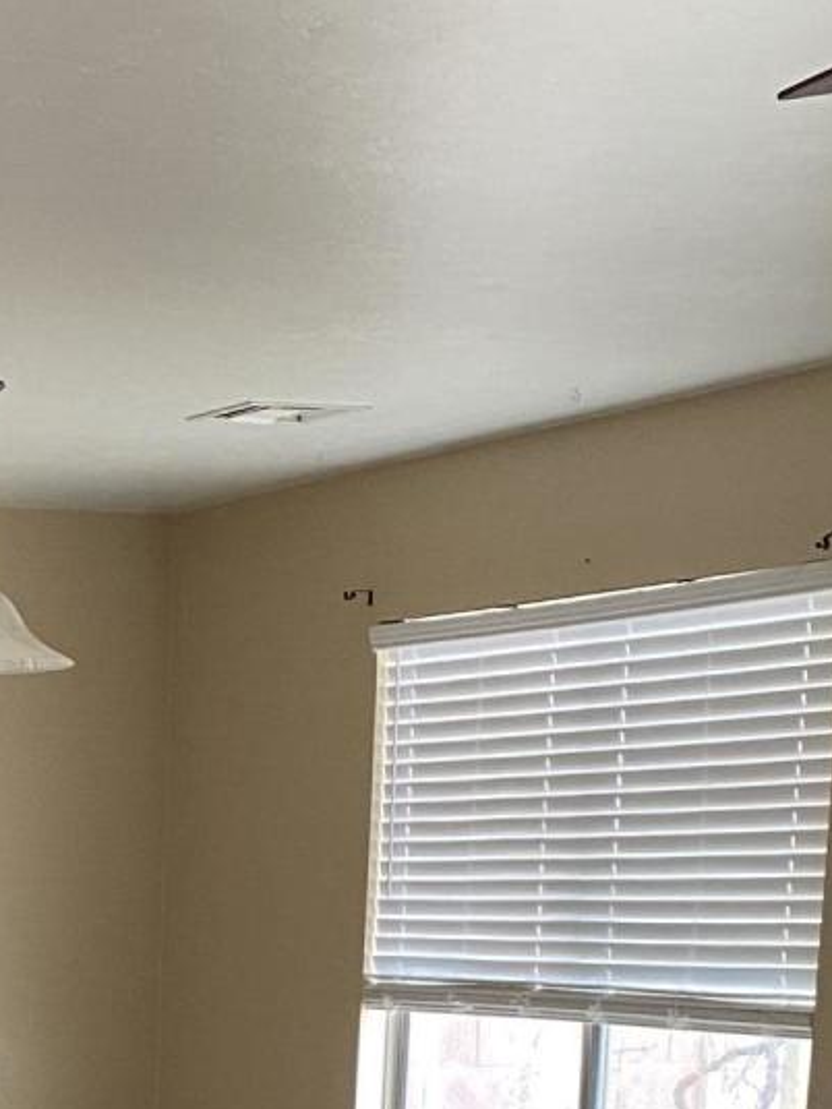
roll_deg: +0.3
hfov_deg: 14.8
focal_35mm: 97
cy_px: 1701
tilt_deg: -14.0
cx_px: -157
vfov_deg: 17.9
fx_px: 3109
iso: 160
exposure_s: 1/60
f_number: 1.8
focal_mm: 4.25
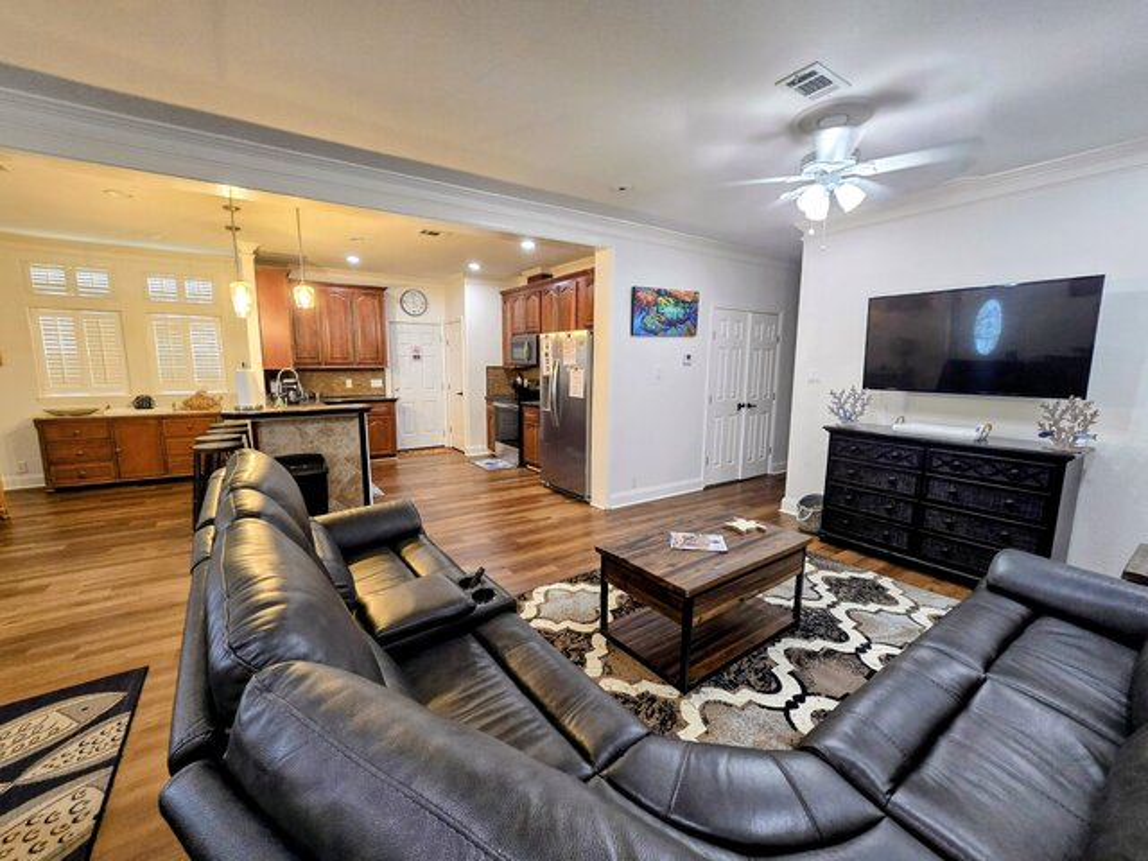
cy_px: 430
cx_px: 574
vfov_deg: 89.9
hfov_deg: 106.2
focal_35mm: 13
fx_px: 431
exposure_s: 1/60
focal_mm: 2.2
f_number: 2.2
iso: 250
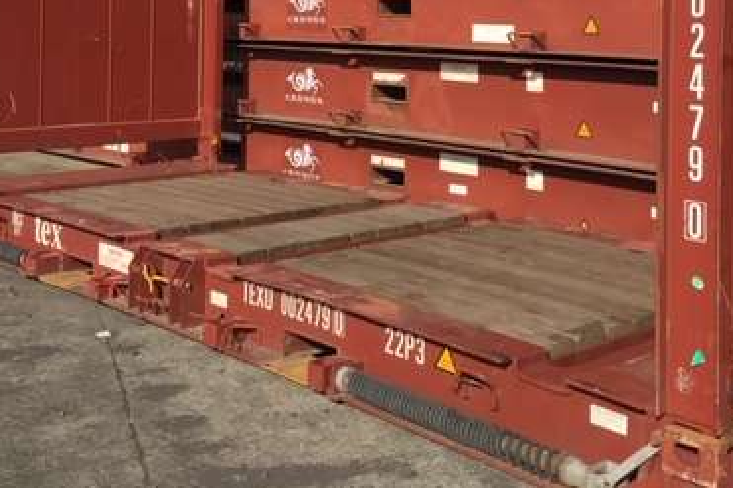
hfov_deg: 38.2
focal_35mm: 52
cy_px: 28
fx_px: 1058
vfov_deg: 25.0
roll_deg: -2.0
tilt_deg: +2.0
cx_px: 379
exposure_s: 1/1261
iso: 25
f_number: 2.2
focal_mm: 4.15
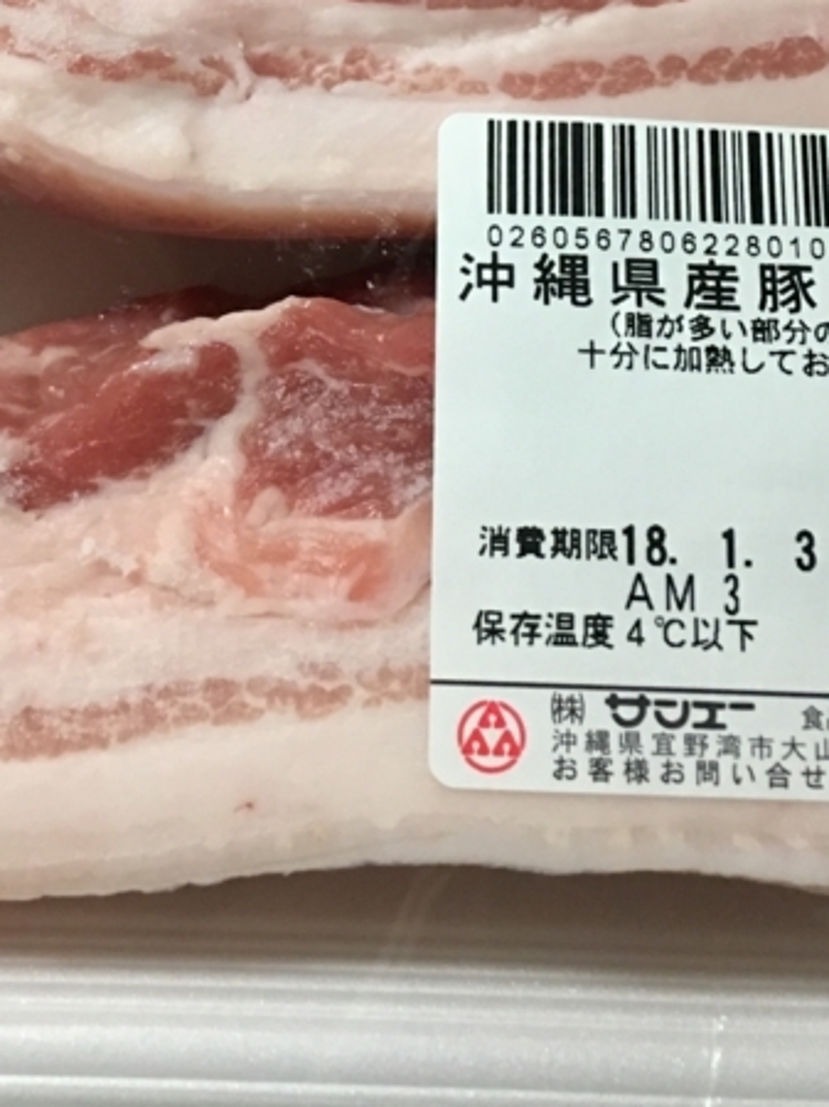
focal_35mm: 66
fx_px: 2109
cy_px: 32
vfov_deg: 27.9
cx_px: 342
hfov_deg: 22.2
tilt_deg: -73.9
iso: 100
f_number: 2.2
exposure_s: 1/15
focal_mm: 4.15
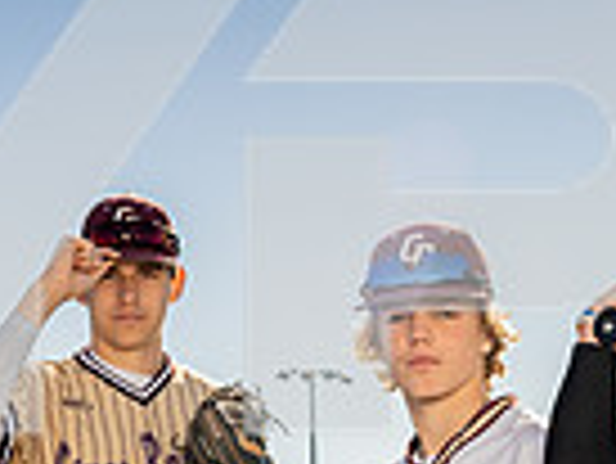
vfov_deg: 10.9
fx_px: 2315
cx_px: 171
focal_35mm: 130
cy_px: 746
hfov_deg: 15.1
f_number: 9
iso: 160
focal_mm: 32
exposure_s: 1/250
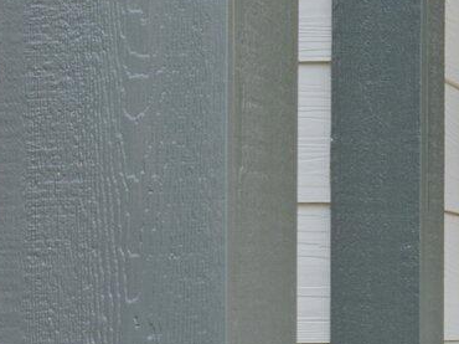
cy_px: 320
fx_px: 1762
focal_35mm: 133
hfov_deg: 13.0
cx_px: 897
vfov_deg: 11.1
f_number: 5.6
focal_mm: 12.29
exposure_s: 1/50
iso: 100
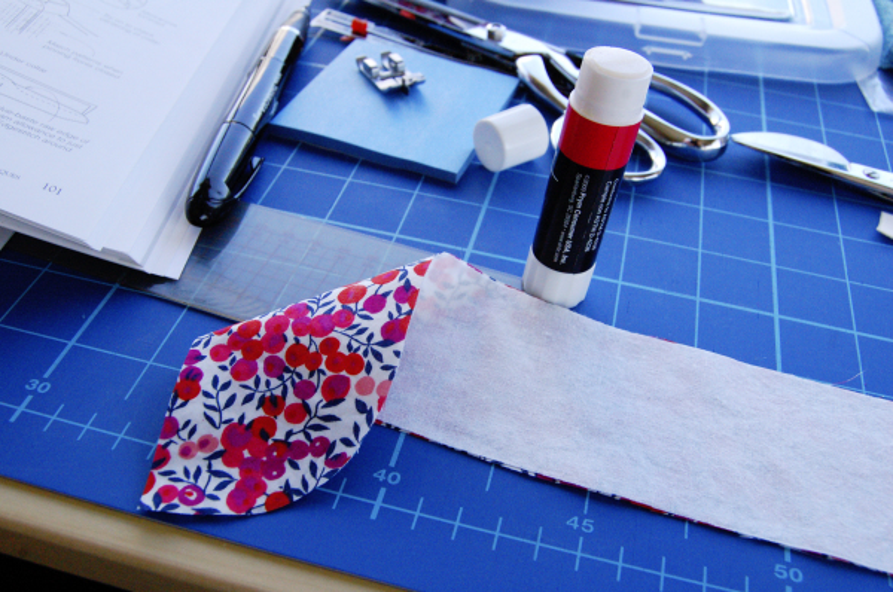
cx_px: 446
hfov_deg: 55.2
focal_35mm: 34
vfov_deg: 38.2
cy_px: 296
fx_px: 854
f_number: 8
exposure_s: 1/250
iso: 1600
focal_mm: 23
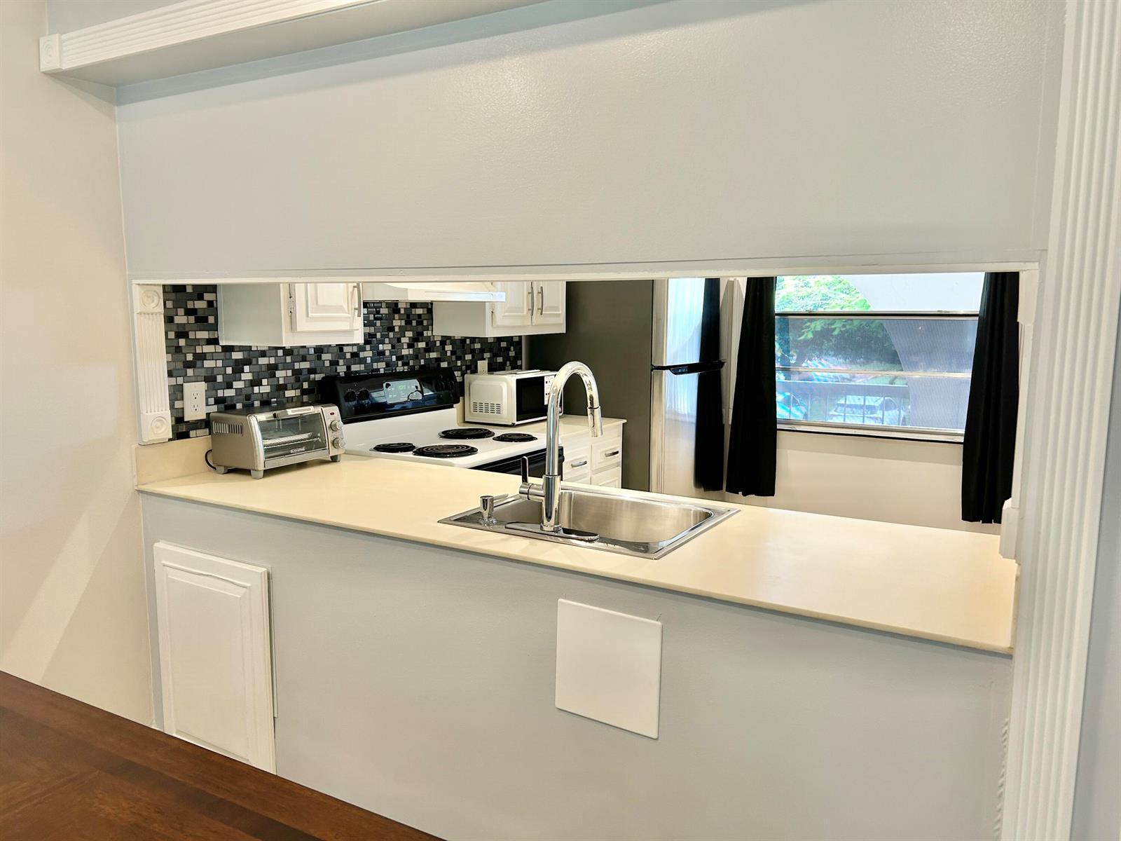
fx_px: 842
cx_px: 560
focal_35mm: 26
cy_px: 420
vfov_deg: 53.1
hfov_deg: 67.3
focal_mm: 5.7
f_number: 1.5
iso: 80
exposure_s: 1/60
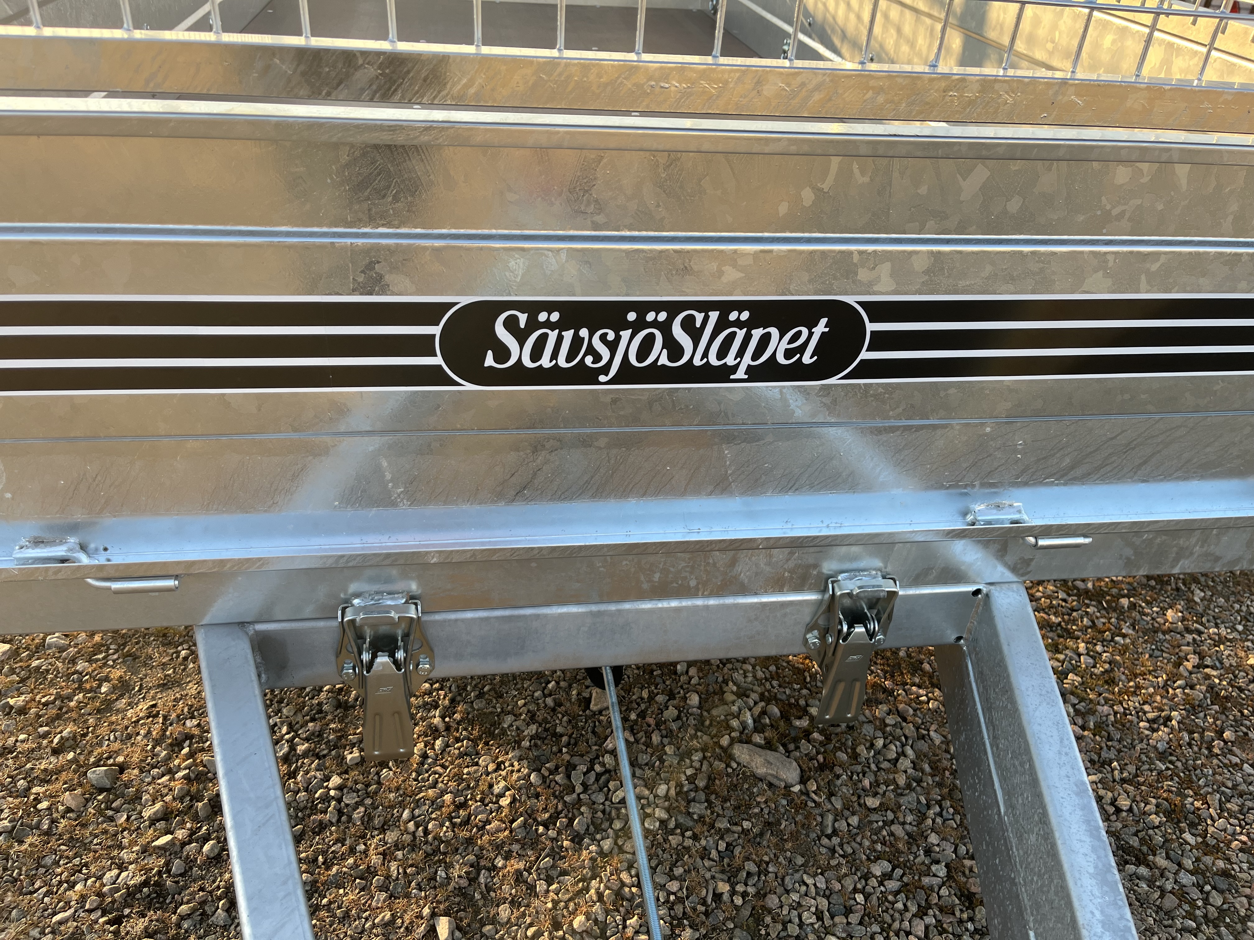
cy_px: 470
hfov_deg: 67.3
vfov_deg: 53.1
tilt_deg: -34.3
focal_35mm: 26
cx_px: 627
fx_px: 942
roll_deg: -5.3
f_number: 1.6
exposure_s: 1/452
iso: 50
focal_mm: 5.1
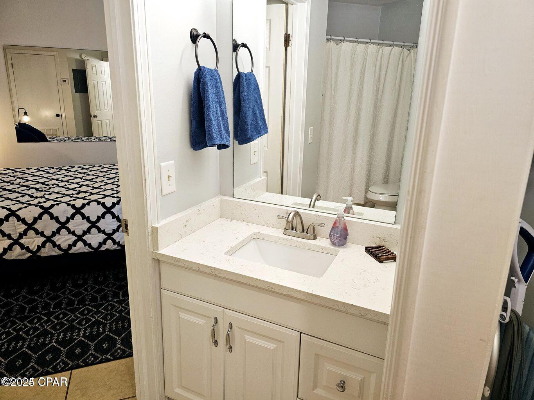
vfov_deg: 58.9
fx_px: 355
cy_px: 200
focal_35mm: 23
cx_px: 267
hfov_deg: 73.9
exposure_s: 1/120
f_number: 1.7
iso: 320
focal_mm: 6.3
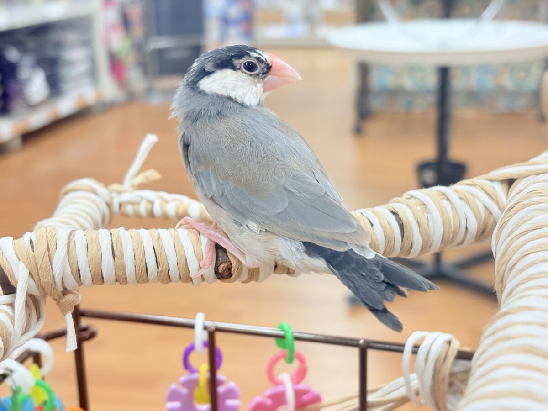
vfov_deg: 28.0
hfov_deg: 36.8
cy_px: 206
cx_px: 274
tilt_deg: -16.4
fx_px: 823
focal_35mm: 52
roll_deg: +2.0
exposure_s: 1/90
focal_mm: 5.96
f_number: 1.6
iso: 50
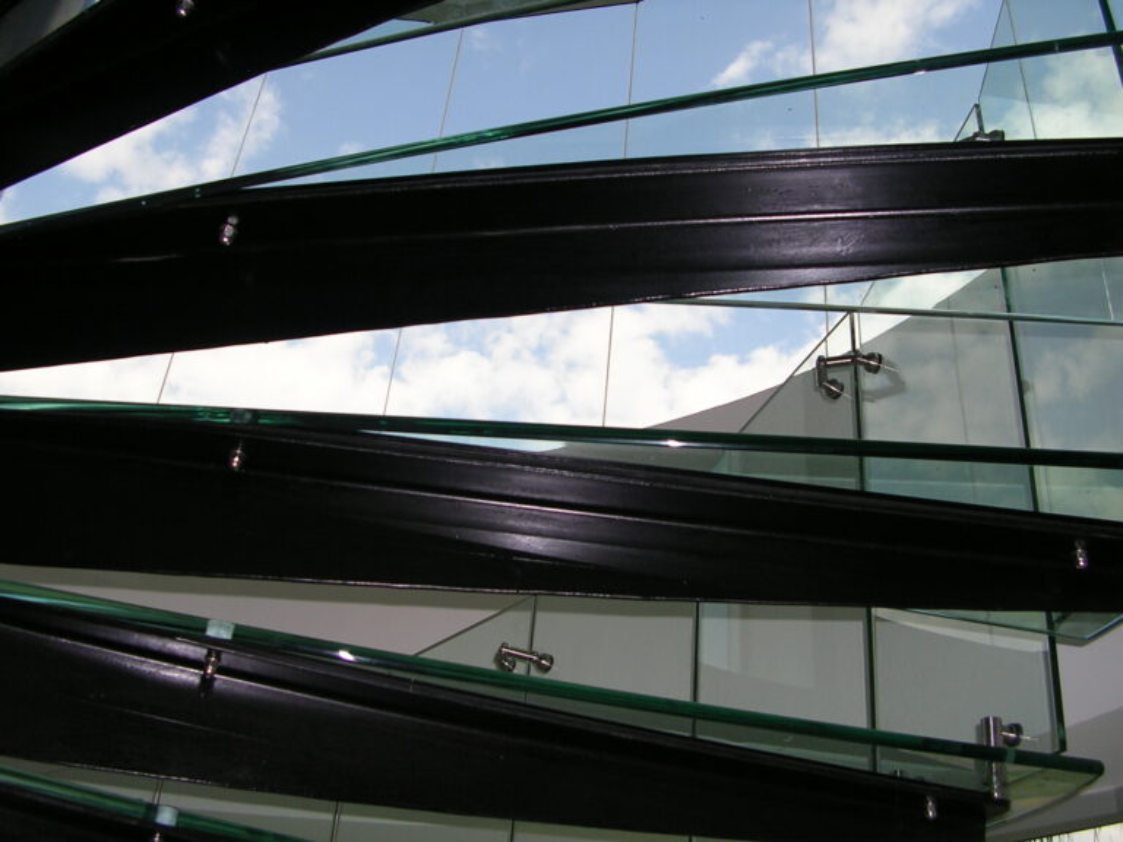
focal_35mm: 38
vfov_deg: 37.7
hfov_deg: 49.0
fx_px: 1233
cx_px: 562
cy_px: 421
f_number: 2.8
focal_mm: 5.8
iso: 50
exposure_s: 1/330
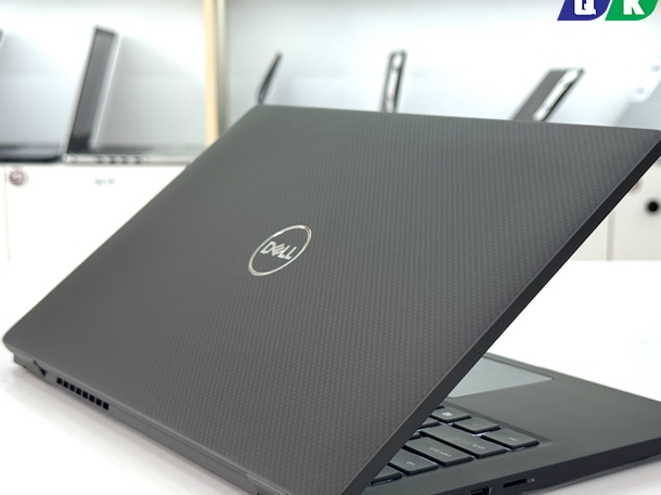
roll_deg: +0.9
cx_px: 350
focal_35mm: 63
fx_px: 1203
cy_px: 289
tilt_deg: -10.5
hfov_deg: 30.7
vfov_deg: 23.2
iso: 50
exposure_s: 1/123
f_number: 1.78
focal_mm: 6.76
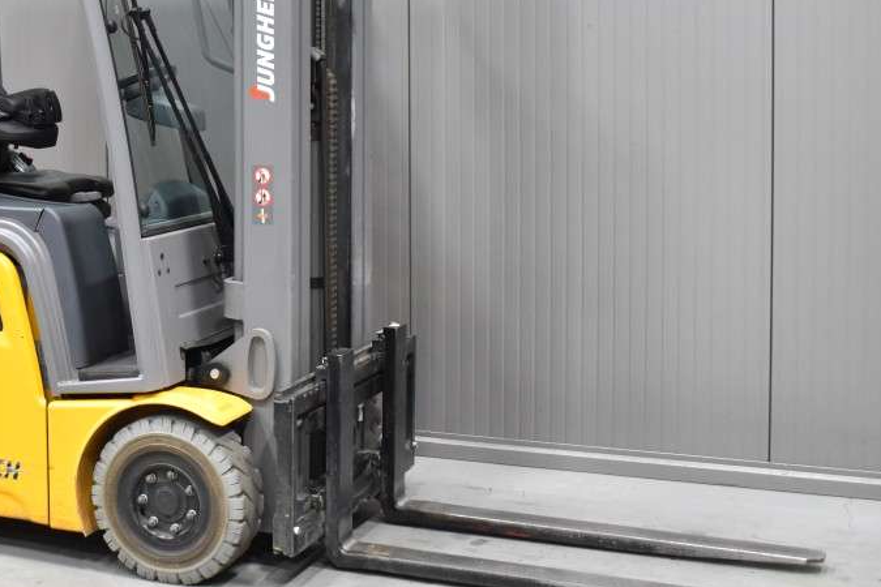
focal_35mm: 64
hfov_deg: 30.5
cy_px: 141
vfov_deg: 21.1
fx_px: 1566
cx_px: 149
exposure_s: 1/30
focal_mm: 24
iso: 1600
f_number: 5
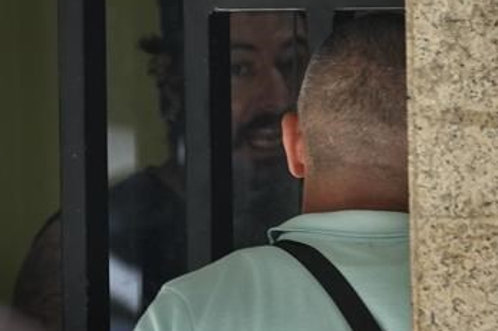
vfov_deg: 3.7
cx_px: 99
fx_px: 5185
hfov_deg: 5.5
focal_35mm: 375
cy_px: 65
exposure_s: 1/100
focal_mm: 200
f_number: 5
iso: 500
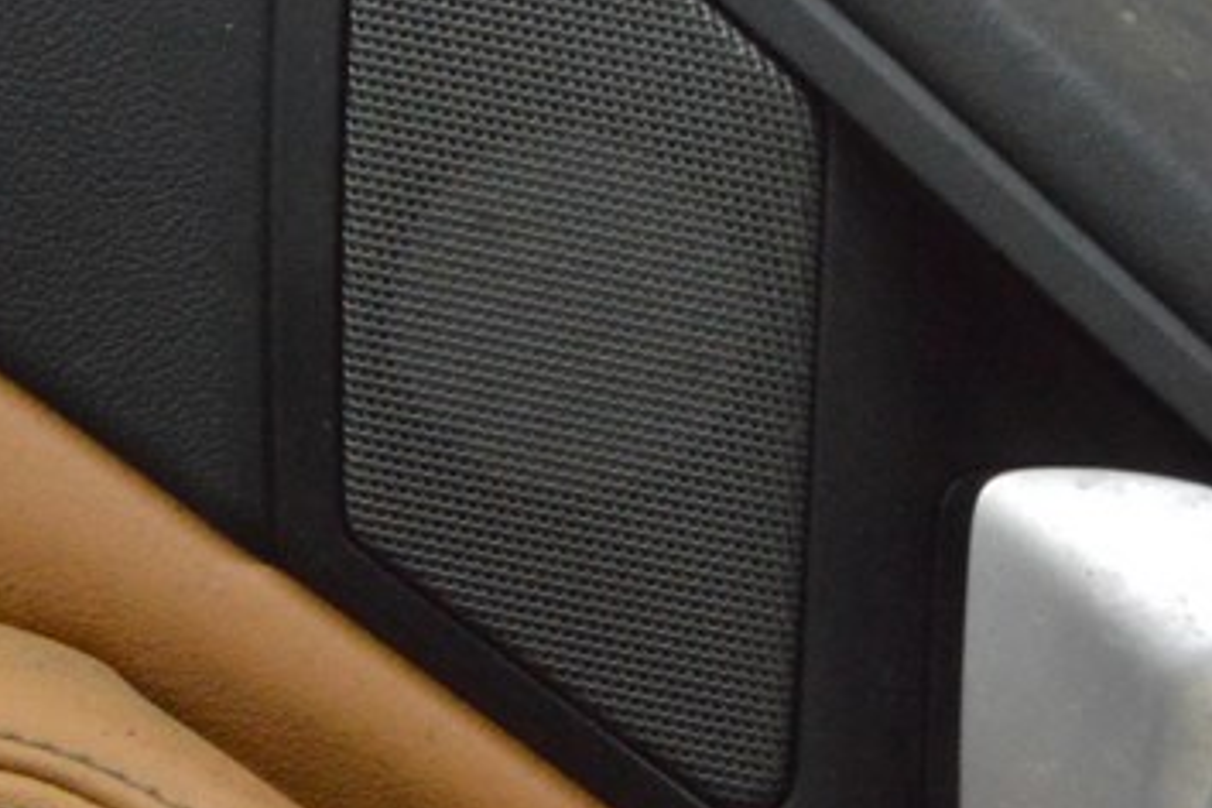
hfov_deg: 11.2
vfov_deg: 7.5
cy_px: 642
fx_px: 6127
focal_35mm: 182
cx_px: 1274
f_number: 20
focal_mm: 42
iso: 6400
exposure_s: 1/20
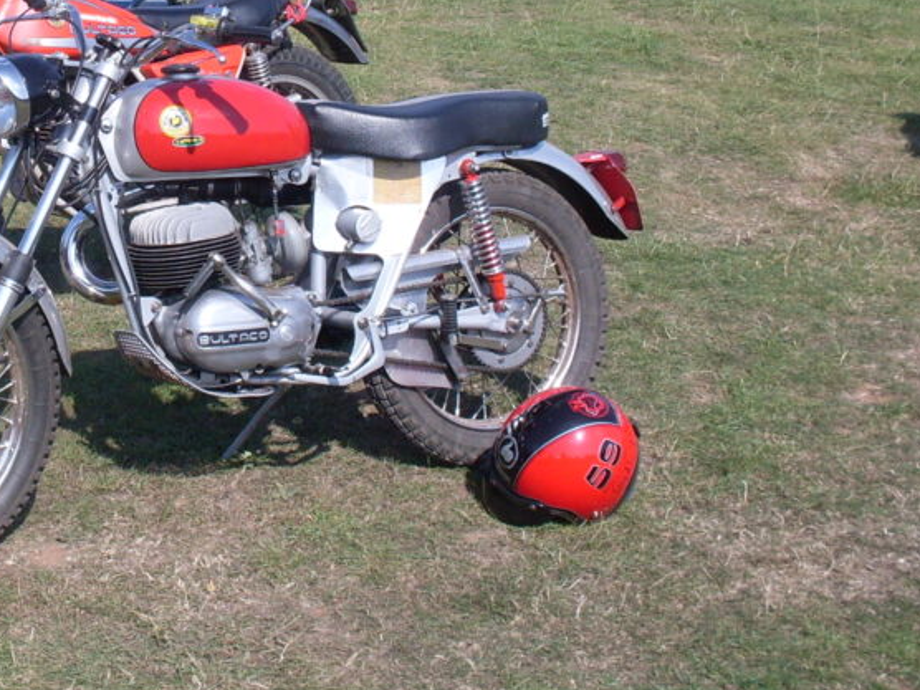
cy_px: 88
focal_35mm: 70
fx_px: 1860
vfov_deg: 20.6
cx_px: 136
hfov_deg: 27.0
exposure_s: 1/250
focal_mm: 6.3
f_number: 8.4
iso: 80
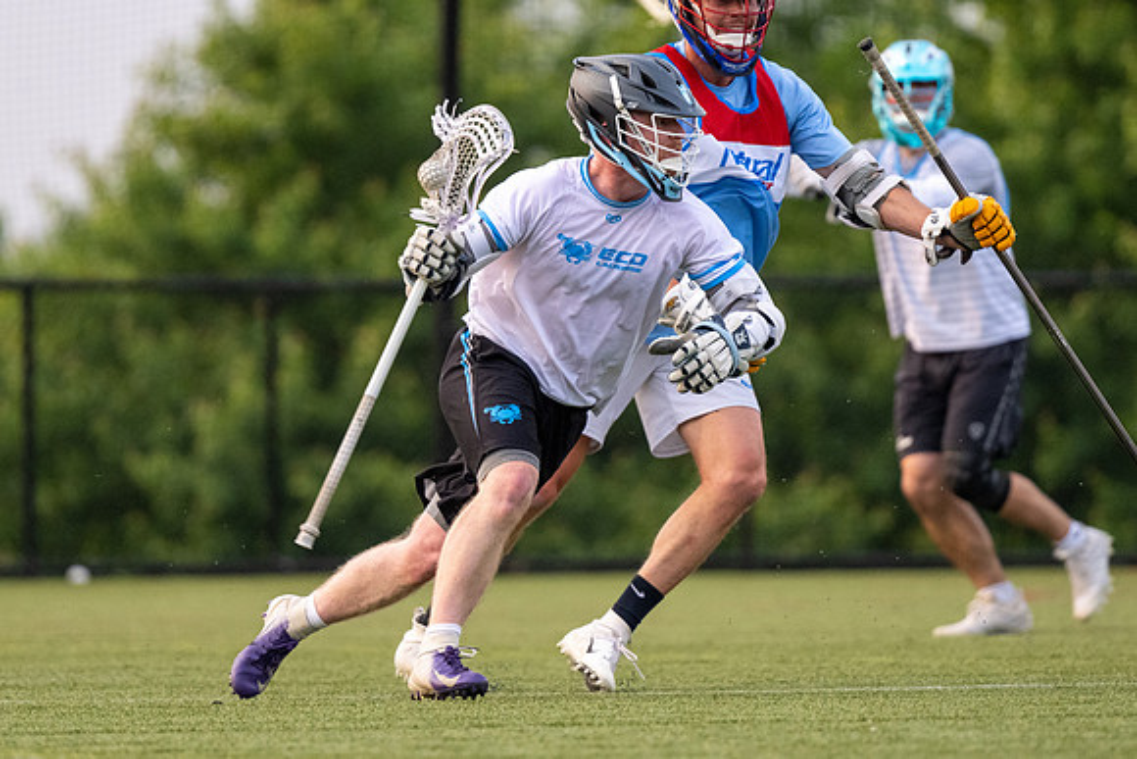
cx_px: 432
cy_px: 251
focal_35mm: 717
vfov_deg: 1.9
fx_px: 22638
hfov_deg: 2.9
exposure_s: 1/1000
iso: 2500
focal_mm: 500
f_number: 5.6
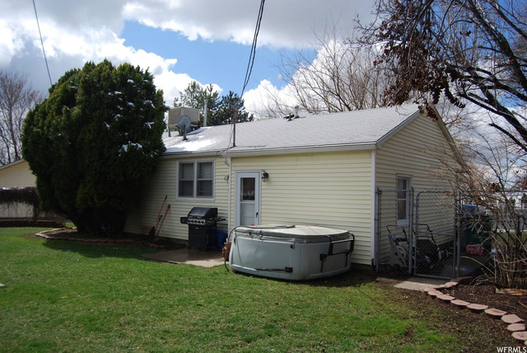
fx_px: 396
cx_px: 264
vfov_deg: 48.0
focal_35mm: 27
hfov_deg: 67.3
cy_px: 176
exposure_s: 1/1000
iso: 110
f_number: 4
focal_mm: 18
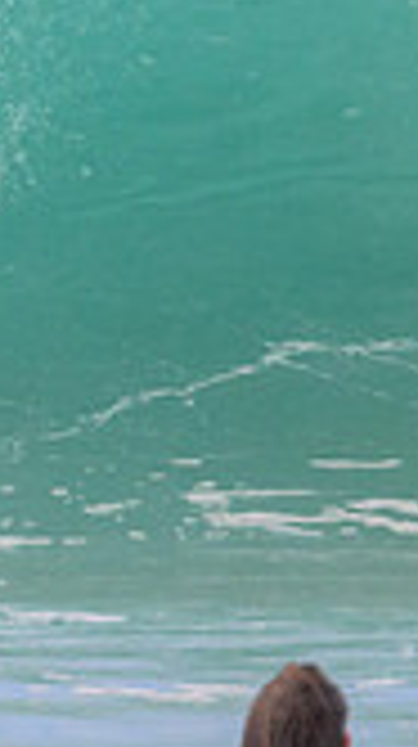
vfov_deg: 0.7
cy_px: -65
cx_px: -840
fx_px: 58009
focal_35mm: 2935
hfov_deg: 0.4
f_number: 11
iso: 1600
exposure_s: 1/2000
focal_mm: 800
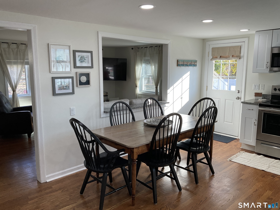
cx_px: 140
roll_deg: -0.8
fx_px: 235
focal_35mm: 29
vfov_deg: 48.2
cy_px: 105
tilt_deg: -9.4
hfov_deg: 61.7
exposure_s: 1/120
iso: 25
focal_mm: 3
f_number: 1.8
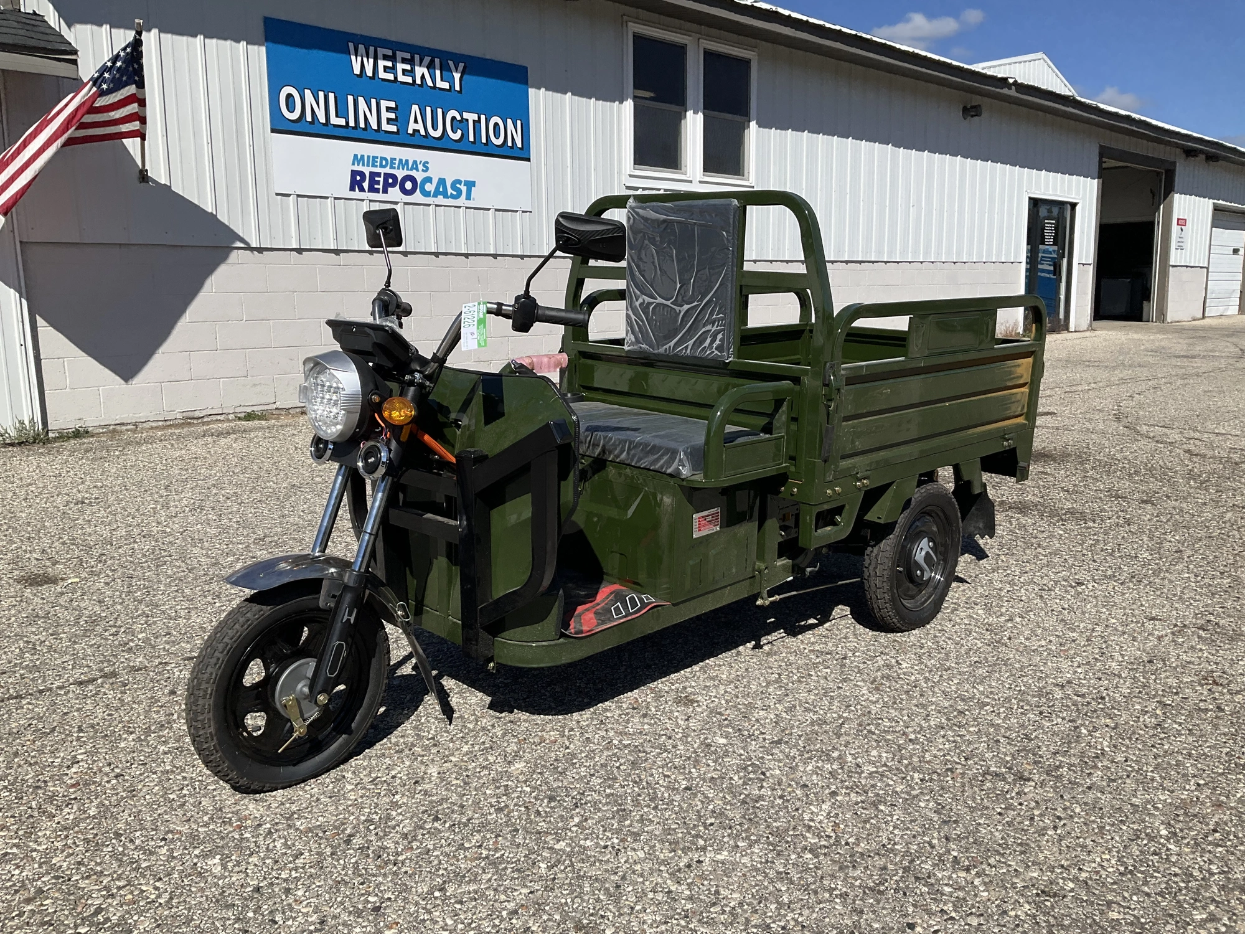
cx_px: 622
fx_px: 1043
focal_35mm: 29
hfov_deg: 61.7
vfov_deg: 48.2
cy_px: 467
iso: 25
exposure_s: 1/3125
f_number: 1.8
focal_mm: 3
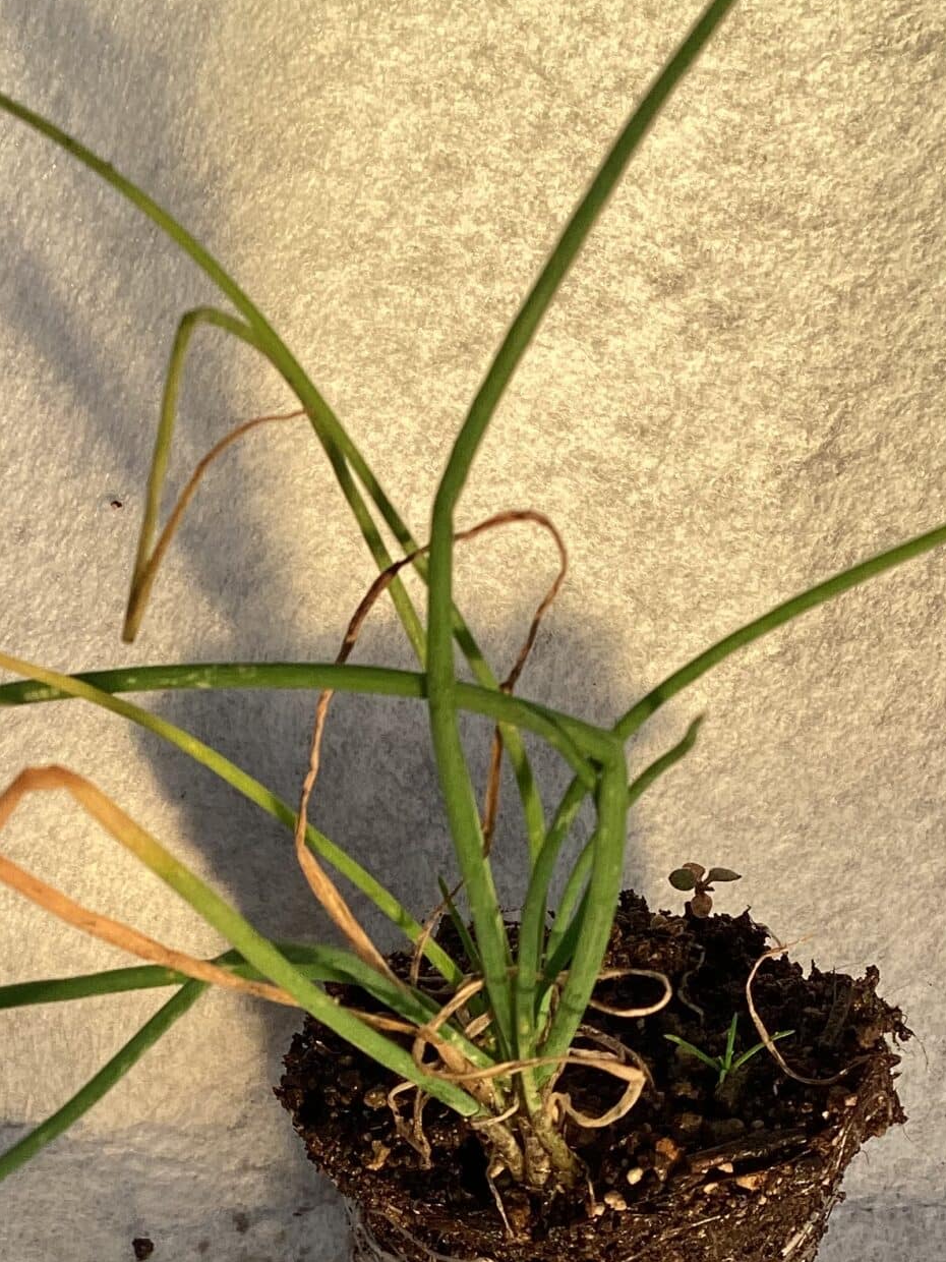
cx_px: 422
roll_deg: -0.3
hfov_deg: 22.9
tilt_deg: -41.9
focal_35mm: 64
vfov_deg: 29.8
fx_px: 2332
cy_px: 937
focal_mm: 3.3
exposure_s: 1/203
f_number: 2.4
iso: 25
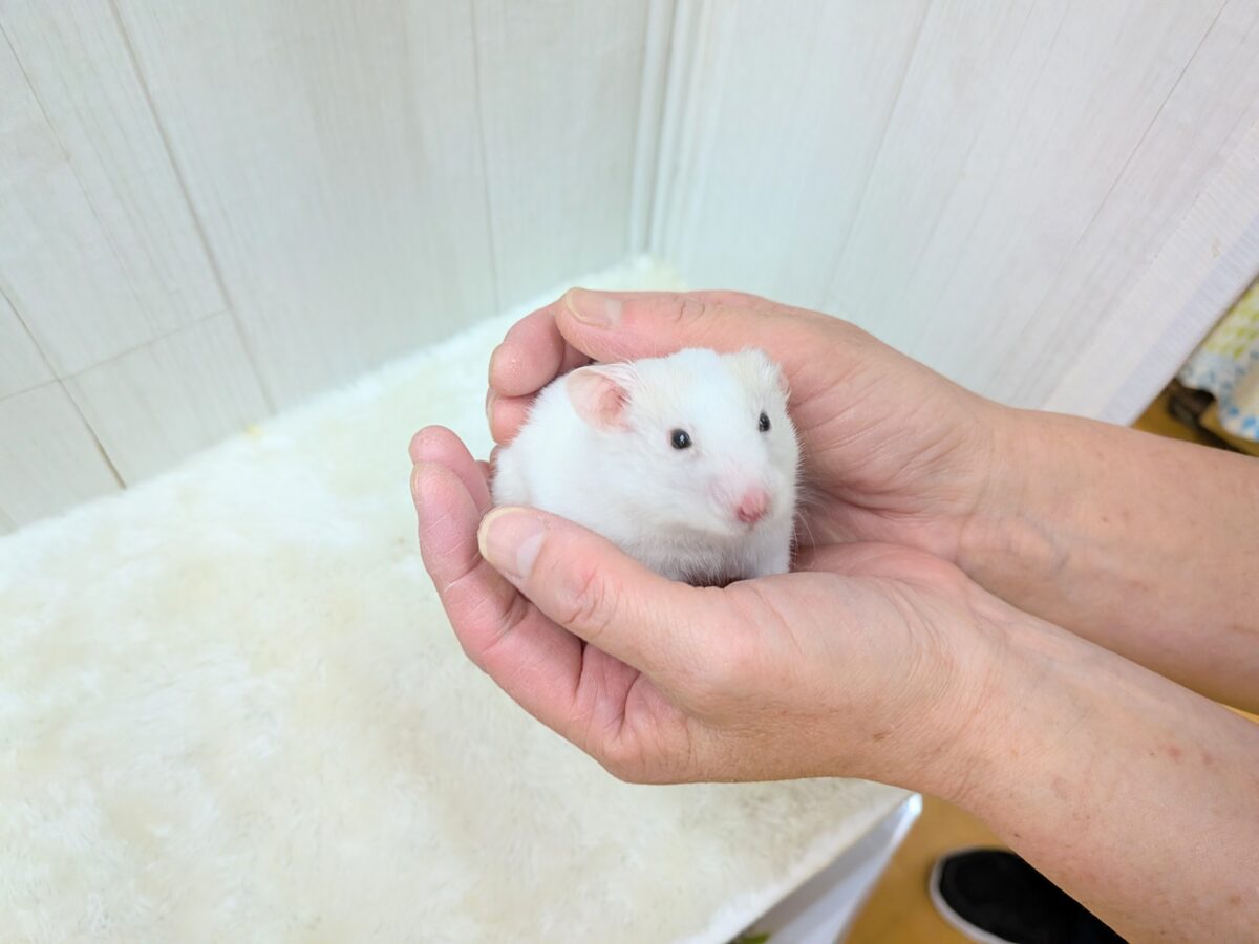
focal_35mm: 24
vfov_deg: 56.8
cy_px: 472
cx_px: 630
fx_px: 873
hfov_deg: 71.6
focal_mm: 4.53
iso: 185
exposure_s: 1/100
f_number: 1.7
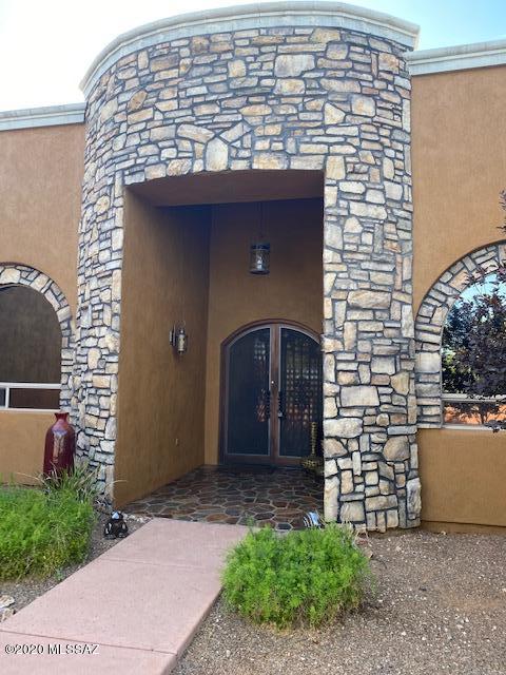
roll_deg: -0.5
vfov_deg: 67.3
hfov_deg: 53.1
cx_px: 253
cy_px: 338
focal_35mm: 26
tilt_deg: +6.7
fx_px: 507
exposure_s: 1/217
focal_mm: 4.25
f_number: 1.8
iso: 32
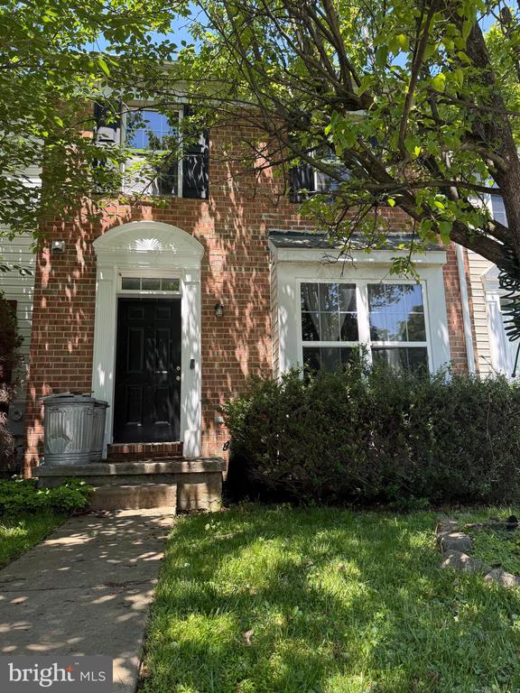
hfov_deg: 56.8
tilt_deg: +10.3
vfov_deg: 71.6
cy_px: 346
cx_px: 260
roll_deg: +1.8
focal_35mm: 24
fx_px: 481
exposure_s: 1/780
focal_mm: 6.76
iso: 100
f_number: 1.78
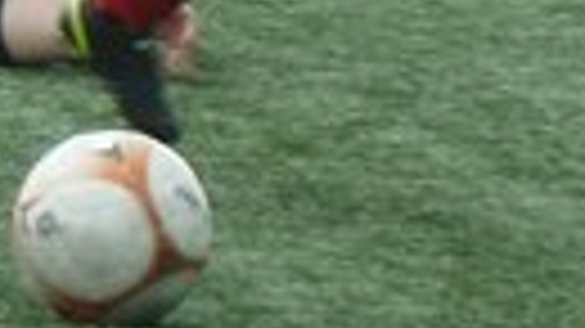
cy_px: -479
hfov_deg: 1.2
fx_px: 27290
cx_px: -508
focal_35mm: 1760
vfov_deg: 0.7
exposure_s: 1/320
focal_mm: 49.2
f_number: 4.9
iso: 160
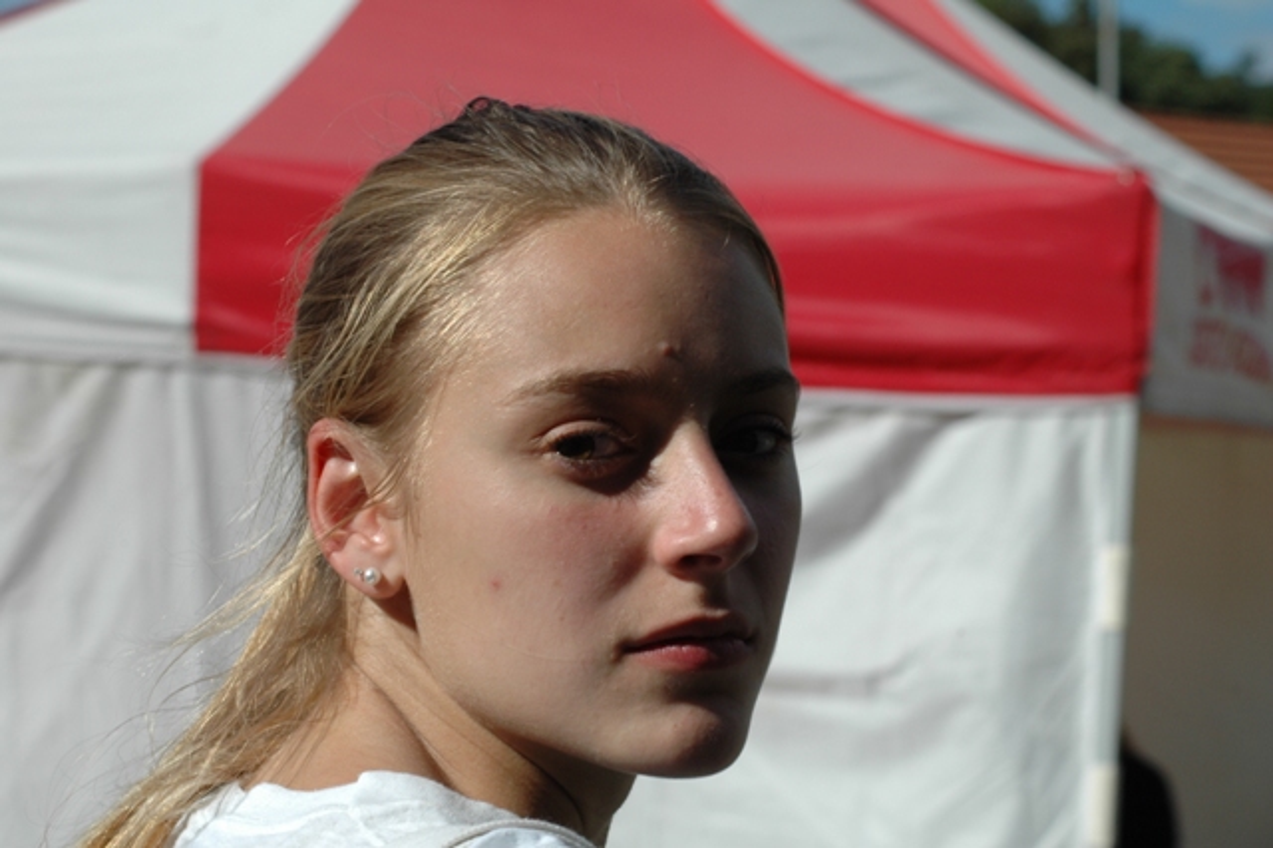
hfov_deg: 19.5
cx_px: 636
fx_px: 3711
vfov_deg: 13.0
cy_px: 424
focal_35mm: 105
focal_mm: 70
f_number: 11
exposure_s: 1/500
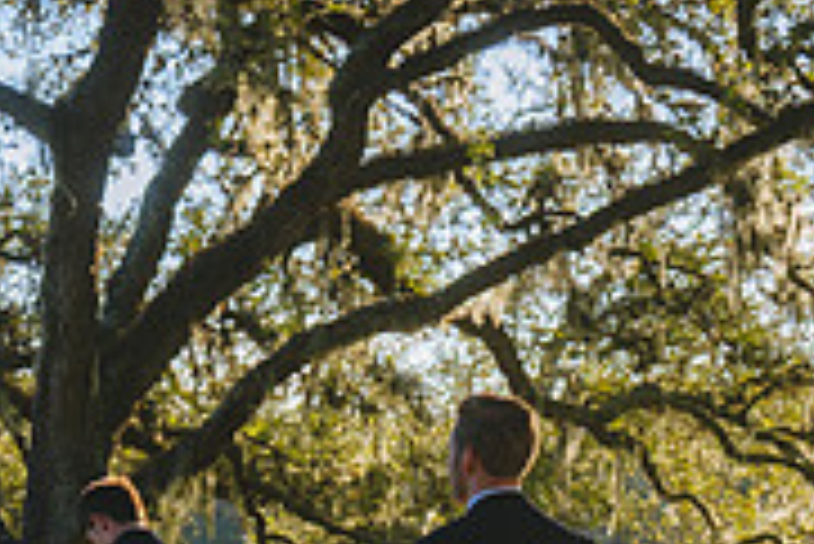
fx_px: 2602
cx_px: -333
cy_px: 477
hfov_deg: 16.5
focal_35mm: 115
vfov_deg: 11.9
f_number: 2.8
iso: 100
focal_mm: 36
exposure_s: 1/500
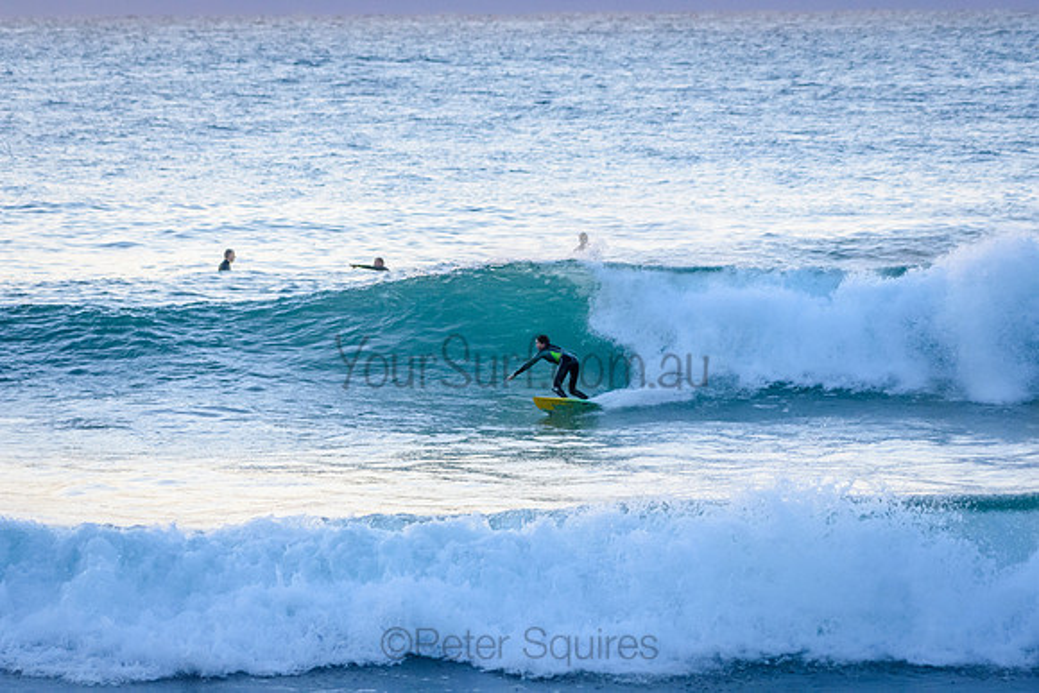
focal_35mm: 300
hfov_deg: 6.9
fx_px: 8660
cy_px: 346
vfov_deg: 4.6
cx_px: 520
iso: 1600
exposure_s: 1/1600
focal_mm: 200
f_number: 5.6
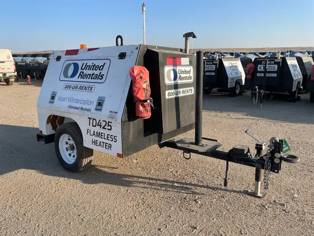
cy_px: 118
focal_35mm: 26
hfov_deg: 67.3
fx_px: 236
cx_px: 157
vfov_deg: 53.1
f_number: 1.6
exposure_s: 1/2398
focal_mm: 4.2
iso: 50
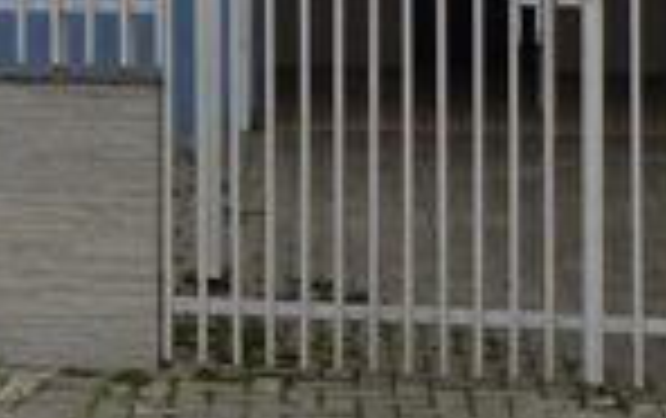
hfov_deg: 11.2
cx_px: -194
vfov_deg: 7.1
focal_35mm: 183
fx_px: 3327
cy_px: -265
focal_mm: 6.5
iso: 80
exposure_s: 1/400
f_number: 4
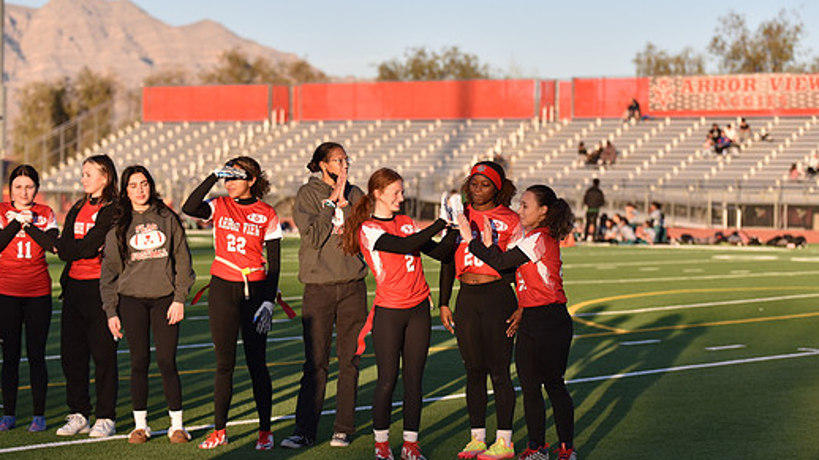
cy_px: 228
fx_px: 2345
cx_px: 443
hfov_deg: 19.8
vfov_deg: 11.2
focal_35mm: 108
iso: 100
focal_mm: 92
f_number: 2.8
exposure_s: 1/800
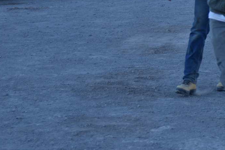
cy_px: 36
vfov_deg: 6.7
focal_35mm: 205
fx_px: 1281
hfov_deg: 9.8
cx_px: 305
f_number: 4.5
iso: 100
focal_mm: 46
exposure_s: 1/125
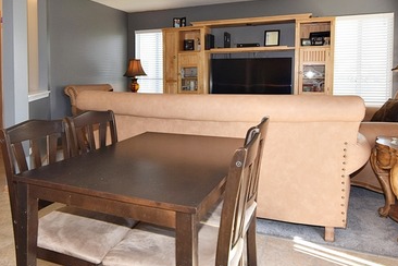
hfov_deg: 63.0
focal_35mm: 29
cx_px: 149
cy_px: 93
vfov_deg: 44.6
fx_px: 319
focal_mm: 11
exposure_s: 1/125
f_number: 5.6
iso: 360
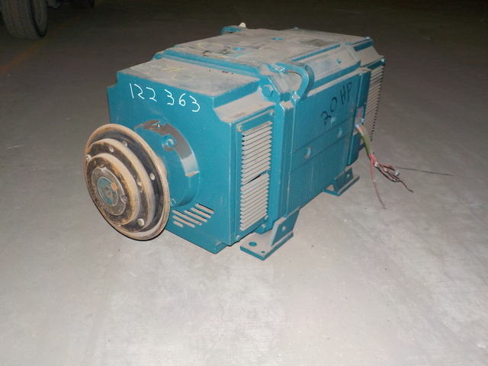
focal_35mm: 30
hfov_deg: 60.0
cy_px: 183
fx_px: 423
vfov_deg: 46.8
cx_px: 244
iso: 200
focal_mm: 4.1
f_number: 3.3
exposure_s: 1/30
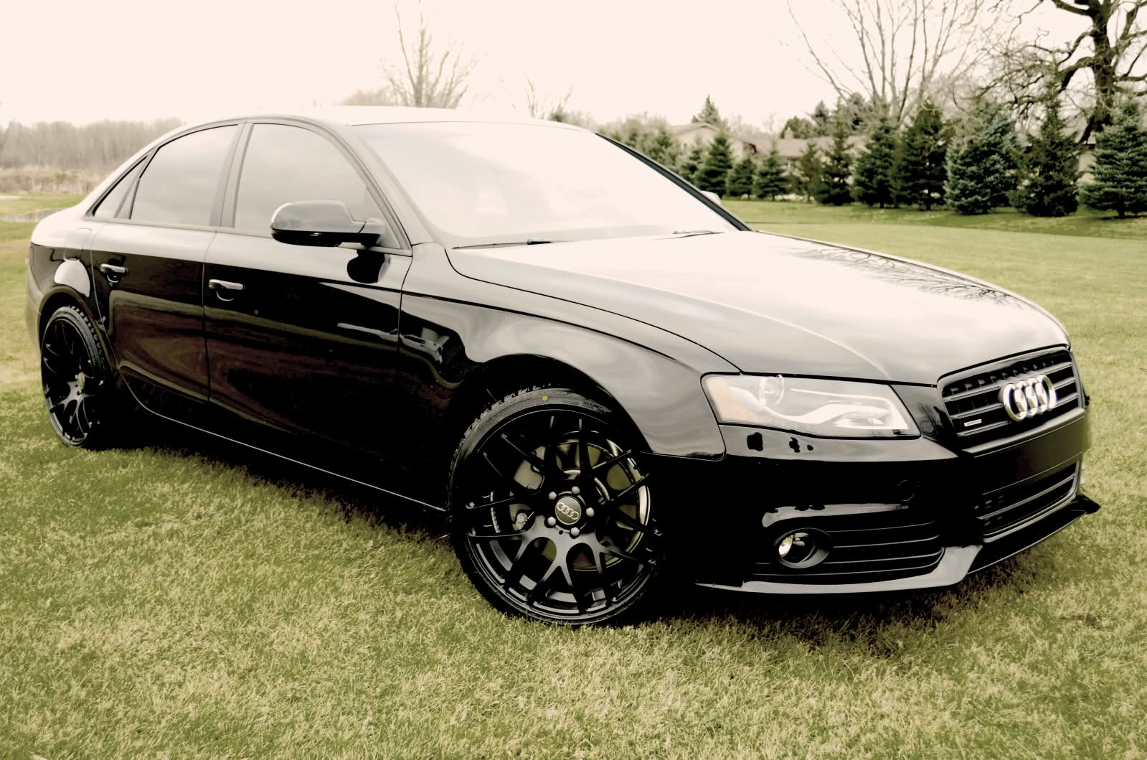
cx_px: 574
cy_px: 380
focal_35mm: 36
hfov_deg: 53.2
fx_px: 1145
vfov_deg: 36.7
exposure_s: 1/20
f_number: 3.8
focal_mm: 24
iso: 100
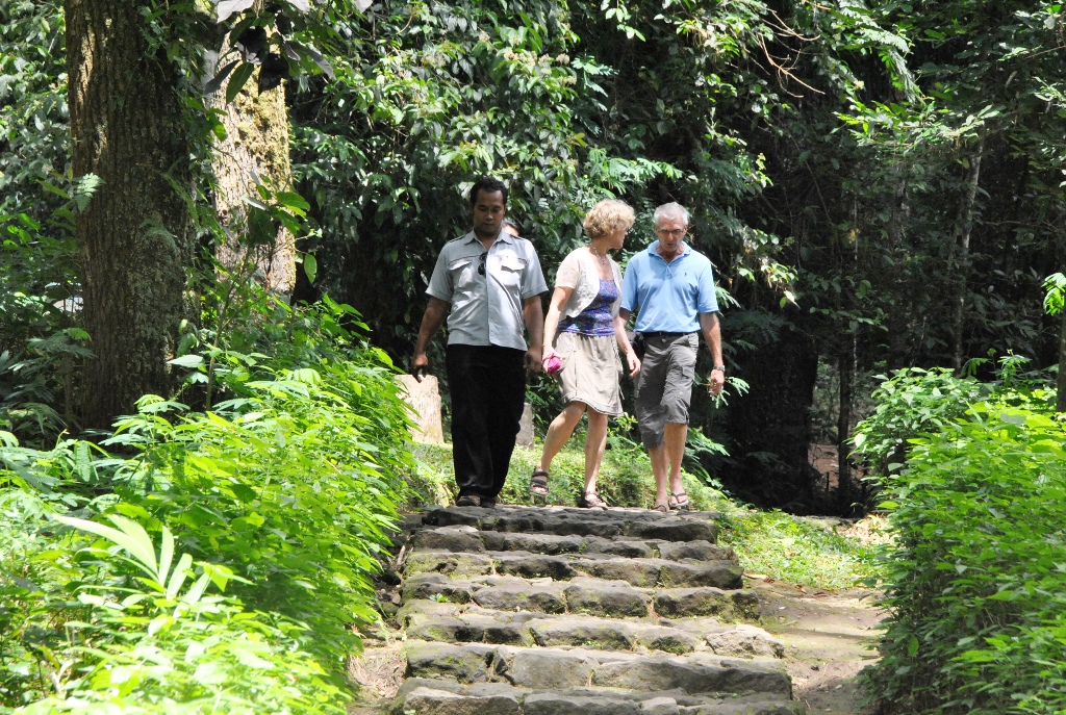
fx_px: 2047
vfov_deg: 19.8
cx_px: 533
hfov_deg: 29.2
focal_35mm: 69
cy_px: 358
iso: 800
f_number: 7.1
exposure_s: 1/200
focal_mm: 46
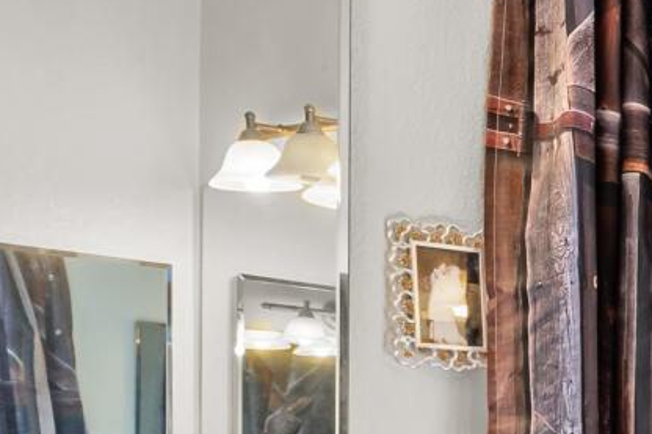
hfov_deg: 14.2
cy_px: 570
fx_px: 1828
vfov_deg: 13.1
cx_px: 1544
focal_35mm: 101
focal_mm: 14
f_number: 8
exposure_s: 1/13
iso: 400
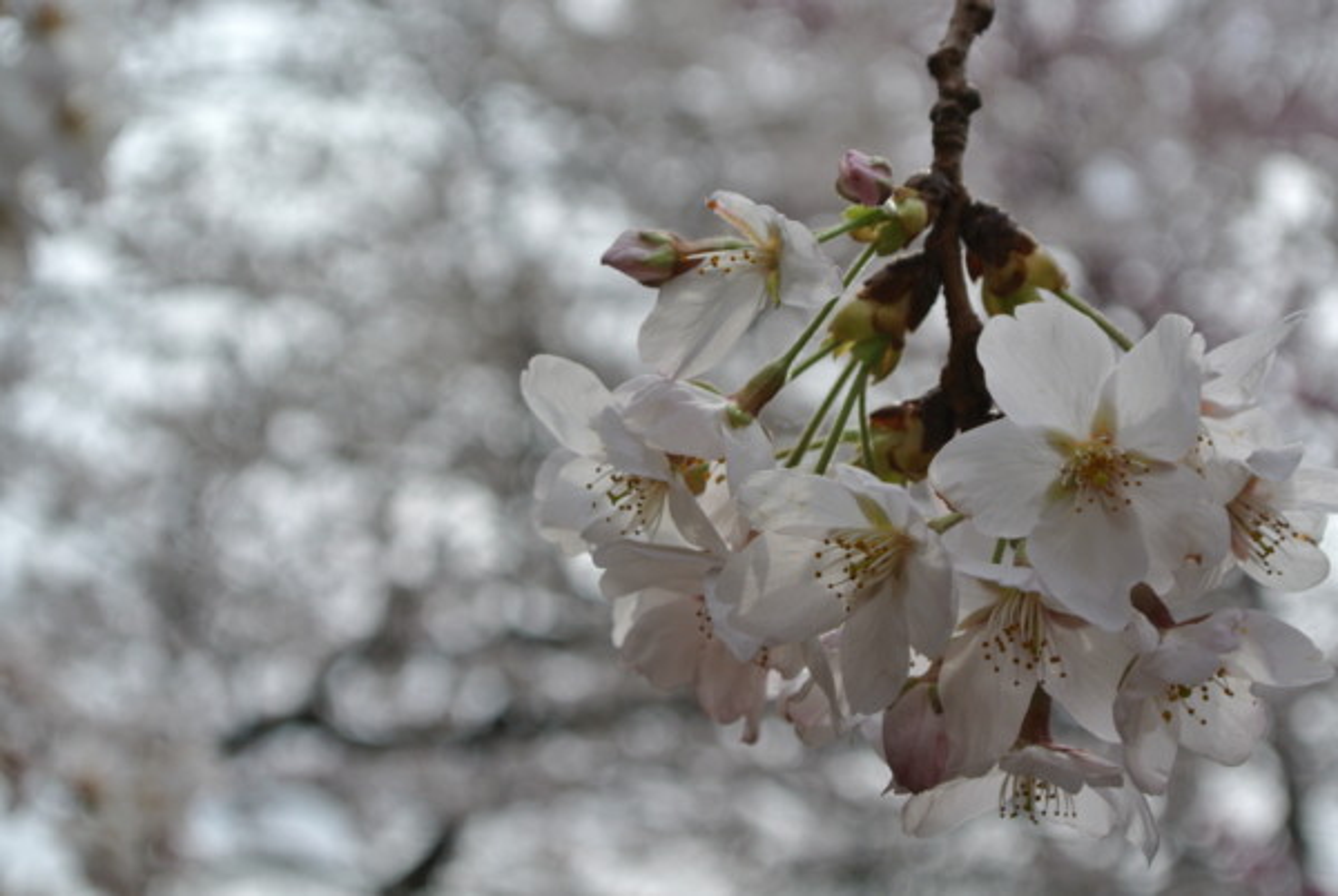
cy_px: 448
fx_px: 3015
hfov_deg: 25.0
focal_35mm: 81
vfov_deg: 16.9
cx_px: 669
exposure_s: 1/500
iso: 100
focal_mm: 30
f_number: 5.6
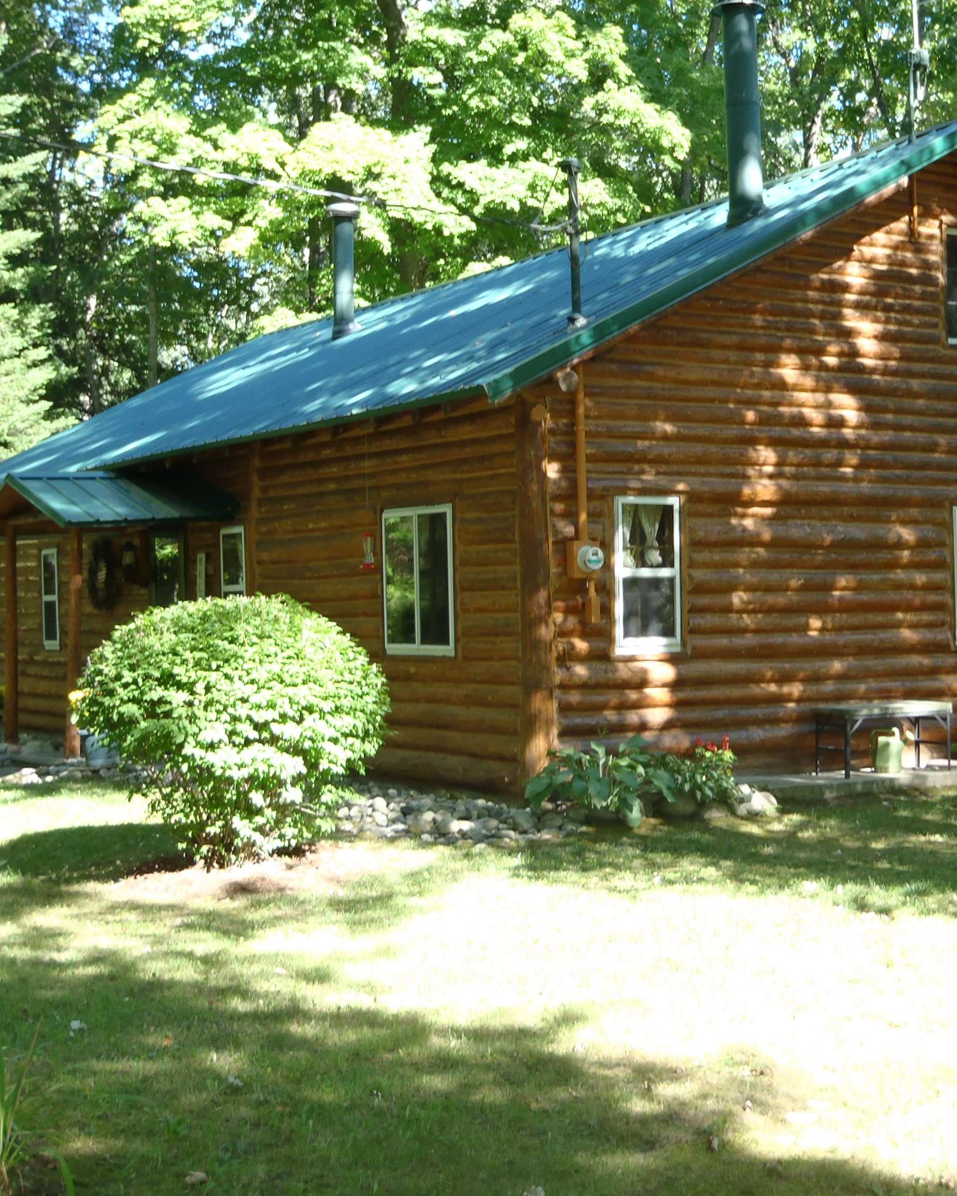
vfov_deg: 34.2
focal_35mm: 55
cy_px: 596
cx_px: 671
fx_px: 1947
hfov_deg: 27.4
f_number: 4.3
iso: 64
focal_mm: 7.57
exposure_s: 1/40
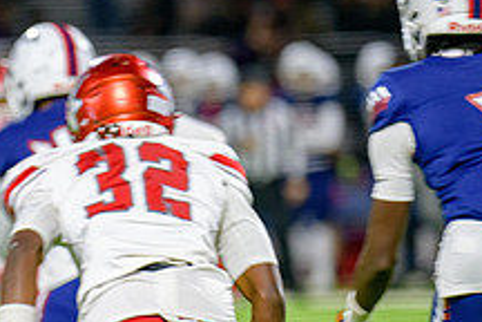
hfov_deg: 3.2
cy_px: 256
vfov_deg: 2.1
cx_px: 199
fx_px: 8635
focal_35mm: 645
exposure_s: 1/250
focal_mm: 240
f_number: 2.8
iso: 2000
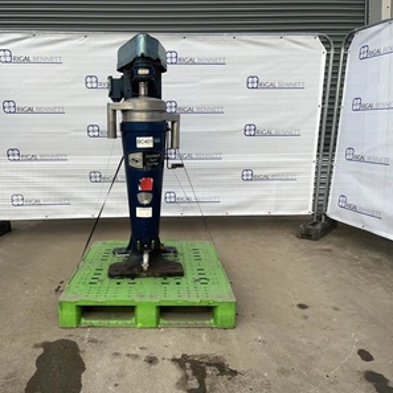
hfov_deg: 52.2
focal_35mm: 31
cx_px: 156
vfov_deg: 52.5
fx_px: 398
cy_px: 196
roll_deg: +1.0
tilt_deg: -6.8
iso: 40
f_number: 1.6
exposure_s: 1/885
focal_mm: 5.1
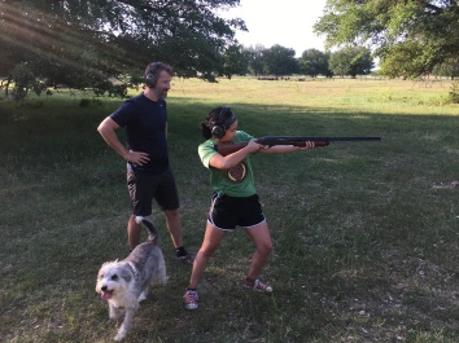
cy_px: 171
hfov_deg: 60.0
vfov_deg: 46.7
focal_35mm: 30
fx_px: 398
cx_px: 233
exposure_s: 1/200
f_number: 2.2
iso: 25
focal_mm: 4.15
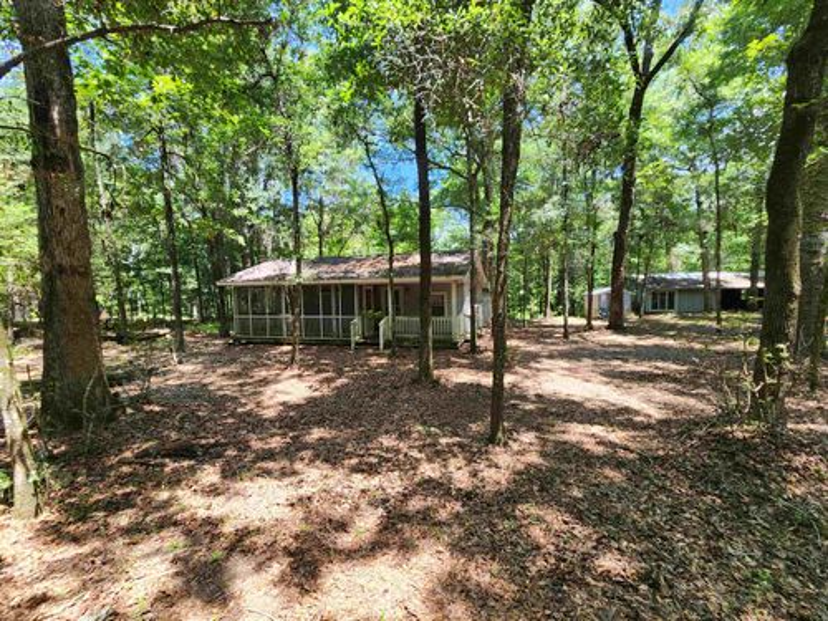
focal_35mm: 13
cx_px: 414
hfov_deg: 106.2
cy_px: 310
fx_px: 311
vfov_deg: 89.9
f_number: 2.2
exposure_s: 1/132
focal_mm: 2.2
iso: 50
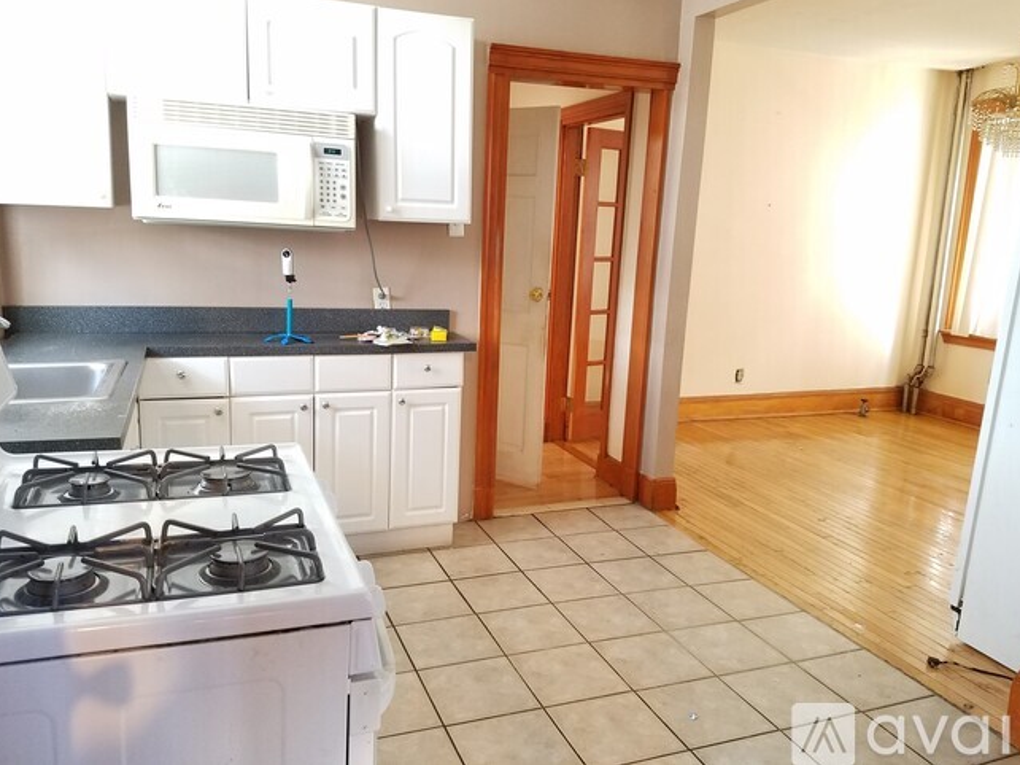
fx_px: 795
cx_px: 519
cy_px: 369
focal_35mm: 27
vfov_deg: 51.3
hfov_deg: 65.3
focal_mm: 4.2
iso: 200
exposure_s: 1/11
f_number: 1.7
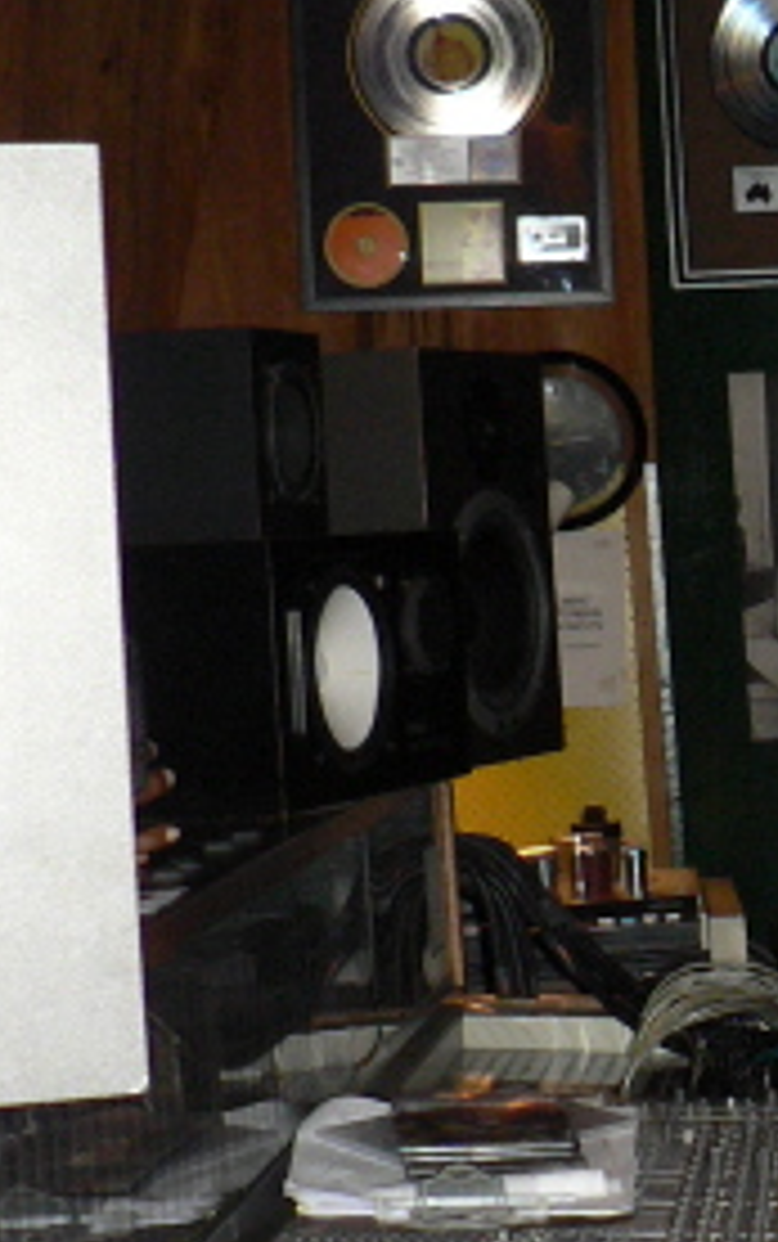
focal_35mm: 76
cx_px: 1257
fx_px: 2573
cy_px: 835
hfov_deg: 15.5
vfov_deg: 27.0
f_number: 2.8
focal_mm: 6
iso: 200
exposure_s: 1/60
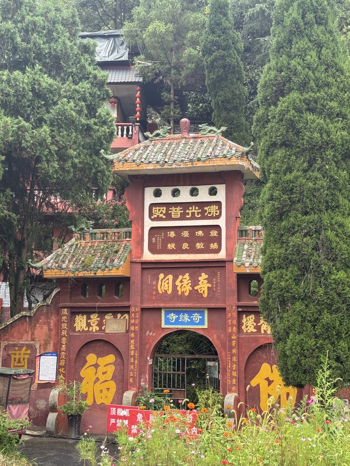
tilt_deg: +10.4
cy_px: 237
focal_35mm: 49
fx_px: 661
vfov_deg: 38.9
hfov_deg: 29.7
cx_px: 174
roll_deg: -1.2
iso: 64
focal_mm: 6.76
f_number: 1.78
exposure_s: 1/293
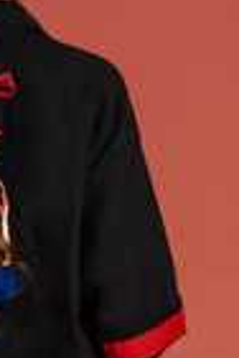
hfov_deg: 8.7
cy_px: 446
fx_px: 1553
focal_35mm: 156
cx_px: -20
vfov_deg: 12.8
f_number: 2.8
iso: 640
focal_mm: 42
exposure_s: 1/125
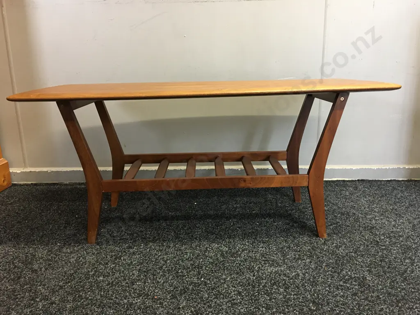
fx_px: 352
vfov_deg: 48.2
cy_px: 158
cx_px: 210
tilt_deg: -12.7
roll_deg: +0.5
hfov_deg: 61.7
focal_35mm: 29
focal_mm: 4.15
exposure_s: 1/17
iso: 80
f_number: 2.2
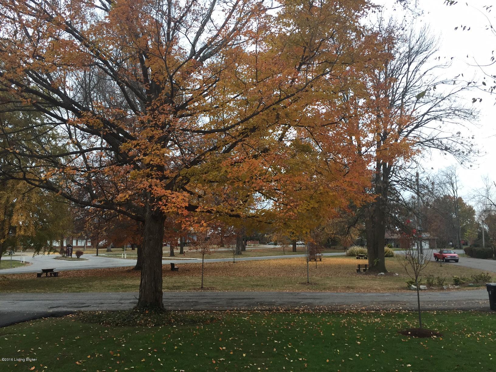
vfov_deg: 48.2
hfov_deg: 61.7
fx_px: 416
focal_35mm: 29
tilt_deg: +7.0
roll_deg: +1.2
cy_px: 186
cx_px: 248
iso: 50
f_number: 2.2
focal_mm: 4.15
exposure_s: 1/120
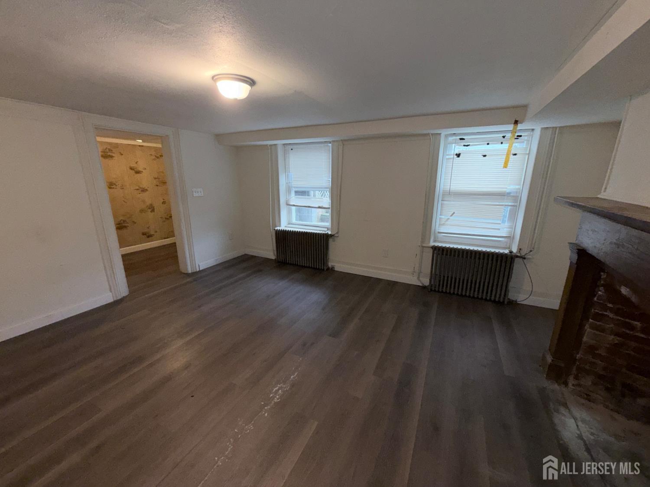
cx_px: 325
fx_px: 263
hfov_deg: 102.1
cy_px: 244
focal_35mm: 14
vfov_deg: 85.7
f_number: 2.2
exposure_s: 1/60
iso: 50
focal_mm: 2.22
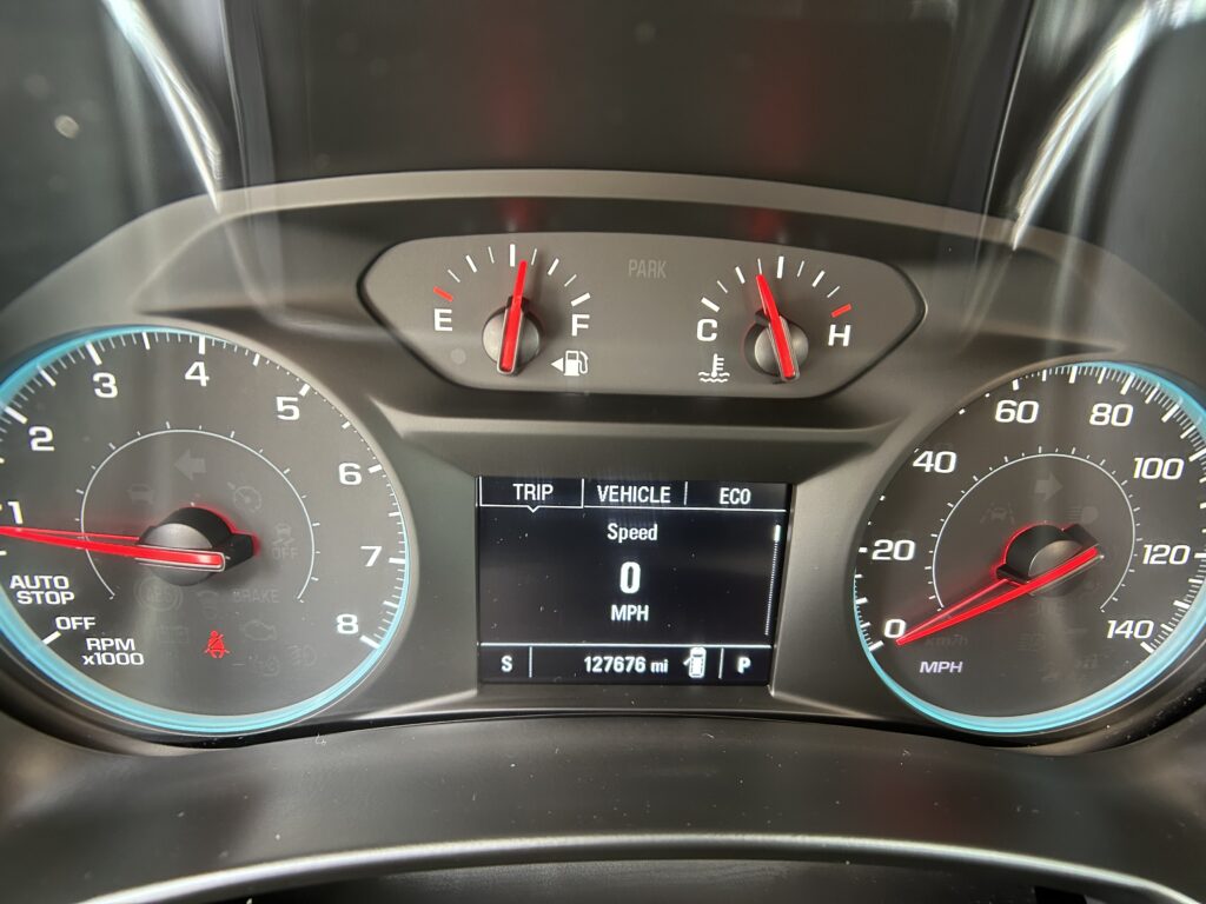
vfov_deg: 53.1
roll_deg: -2.2
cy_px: 452
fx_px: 906
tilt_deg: -26.3
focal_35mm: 26
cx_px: 603
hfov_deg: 67.3
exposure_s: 1/60
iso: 250
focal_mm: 5.7
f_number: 1.5
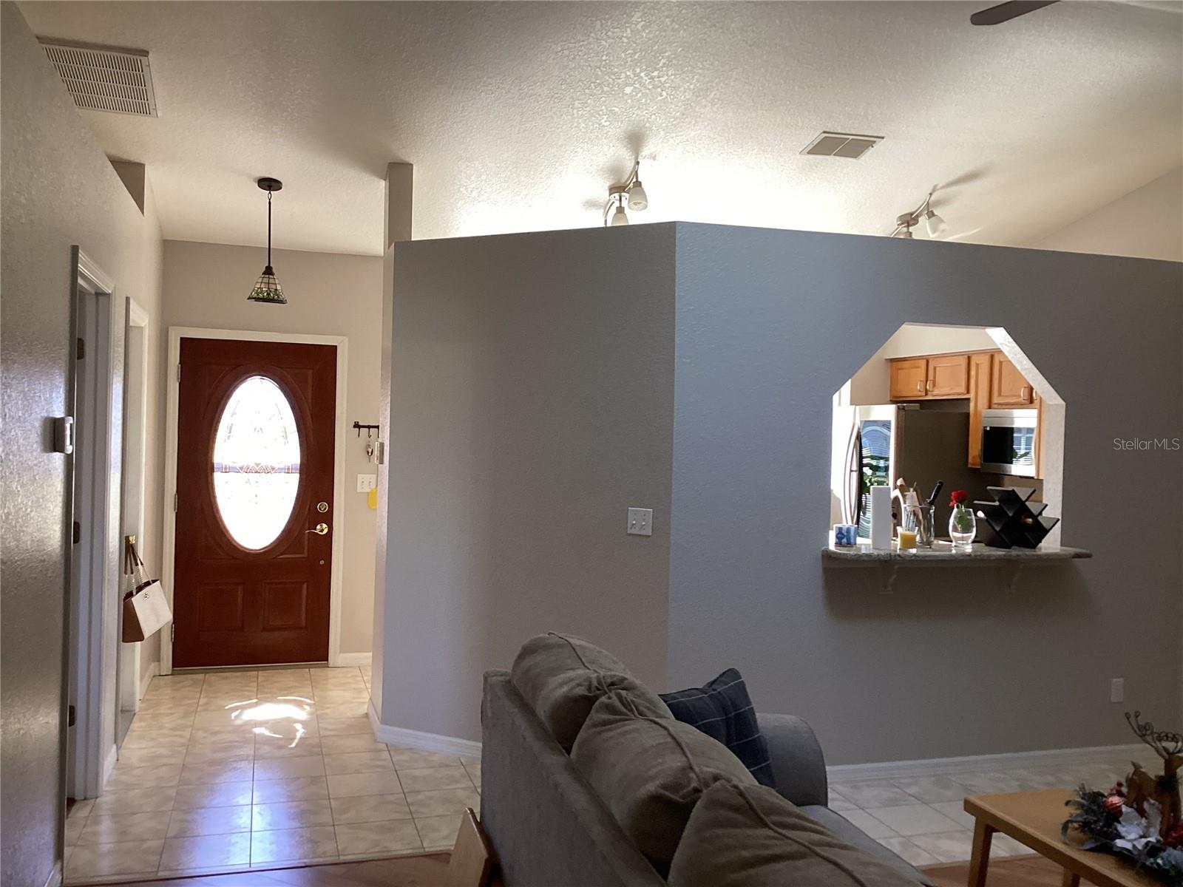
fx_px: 1059
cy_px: 444
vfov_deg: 45.4
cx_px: 592
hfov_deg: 58.4
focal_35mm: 31
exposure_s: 1/60
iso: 125
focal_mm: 3.3
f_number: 2.4
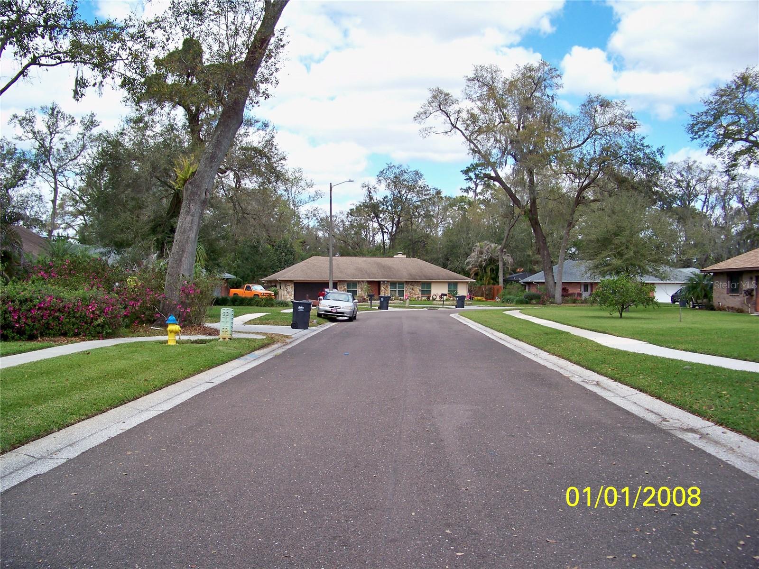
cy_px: 284
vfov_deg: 42.9
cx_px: 380
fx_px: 724
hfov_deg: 55.4
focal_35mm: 33
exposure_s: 1/400
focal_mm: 5.85
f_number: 2.8
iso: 64
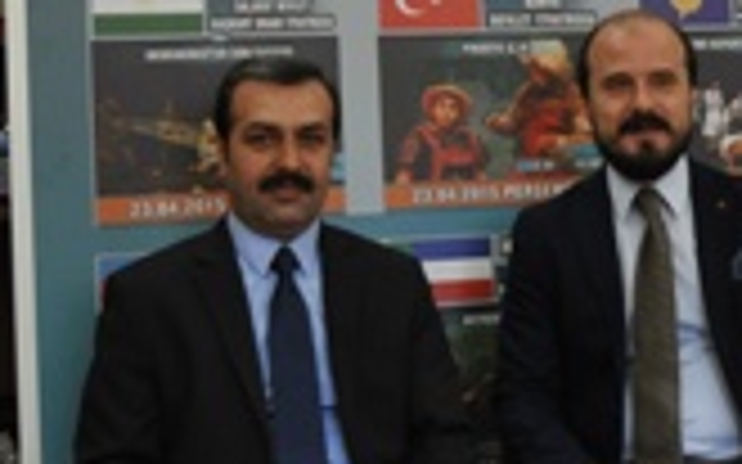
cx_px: 845
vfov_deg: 14.3
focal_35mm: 91
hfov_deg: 21.5
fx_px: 1840
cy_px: 86
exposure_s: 1/50
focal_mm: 22
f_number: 3.5
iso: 800
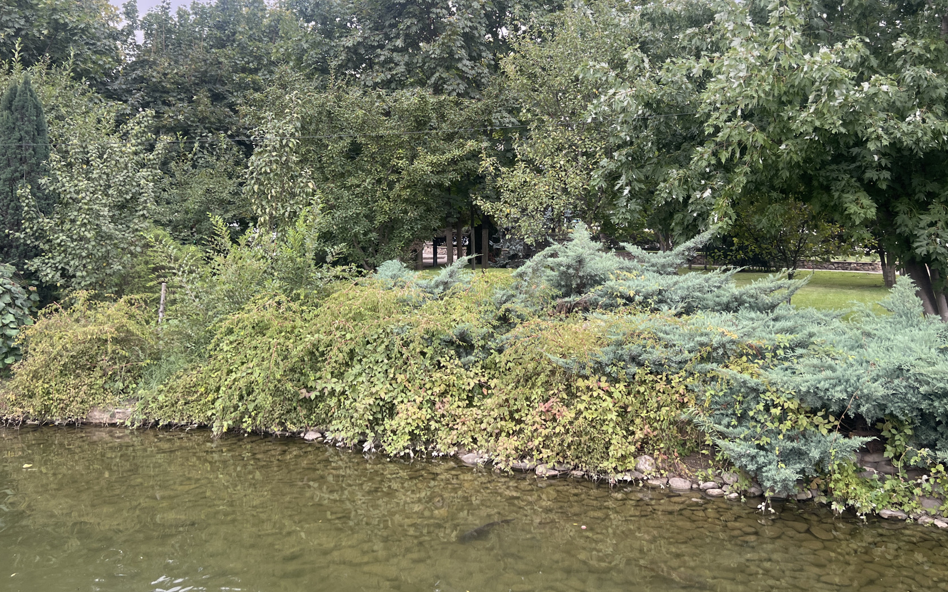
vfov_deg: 37.9
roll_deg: -1.9
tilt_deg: +2.7
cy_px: 194
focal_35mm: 33
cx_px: 475
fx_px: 853
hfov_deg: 58.1
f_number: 1.5
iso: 40
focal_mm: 5.7
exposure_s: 1/181
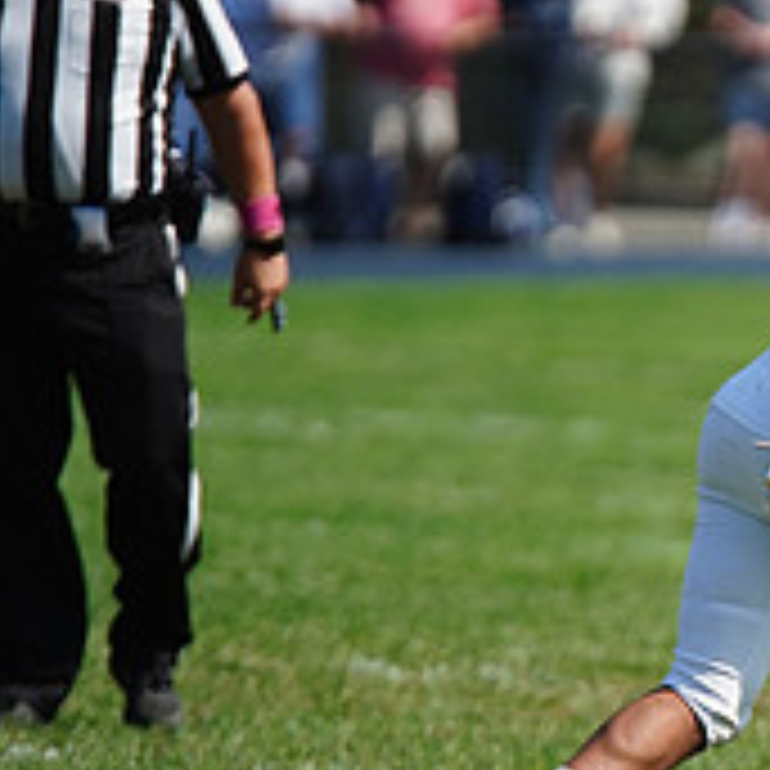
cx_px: 1126
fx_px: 21794
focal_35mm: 866
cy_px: 399
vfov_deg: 2.0
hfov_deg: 2.0
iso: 400
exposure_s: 1/5000
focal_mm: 300
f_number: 2.8
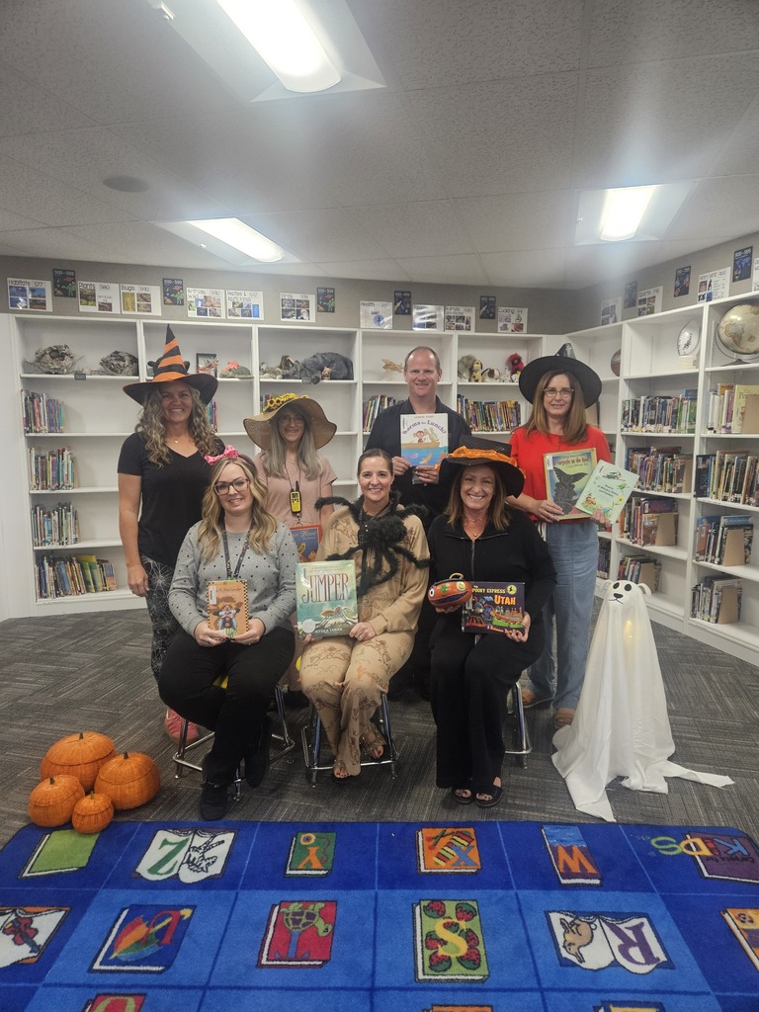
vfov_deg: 73.9
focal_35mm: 23
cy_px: 506
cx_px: 380
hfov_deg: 58.9
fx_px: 672
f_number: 1.8
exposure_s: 1/120
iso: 250
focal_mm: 5.4
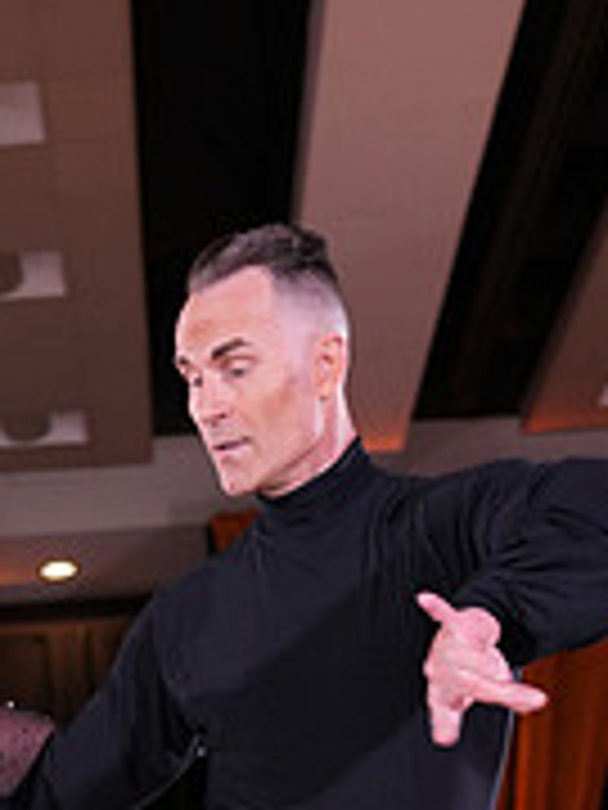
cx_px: 106
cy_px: 1156
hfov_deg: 11.9
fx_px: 2904
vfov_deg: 14.9
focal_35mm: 124
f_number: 4.5
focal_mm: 40
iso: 1250
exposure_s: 1/200
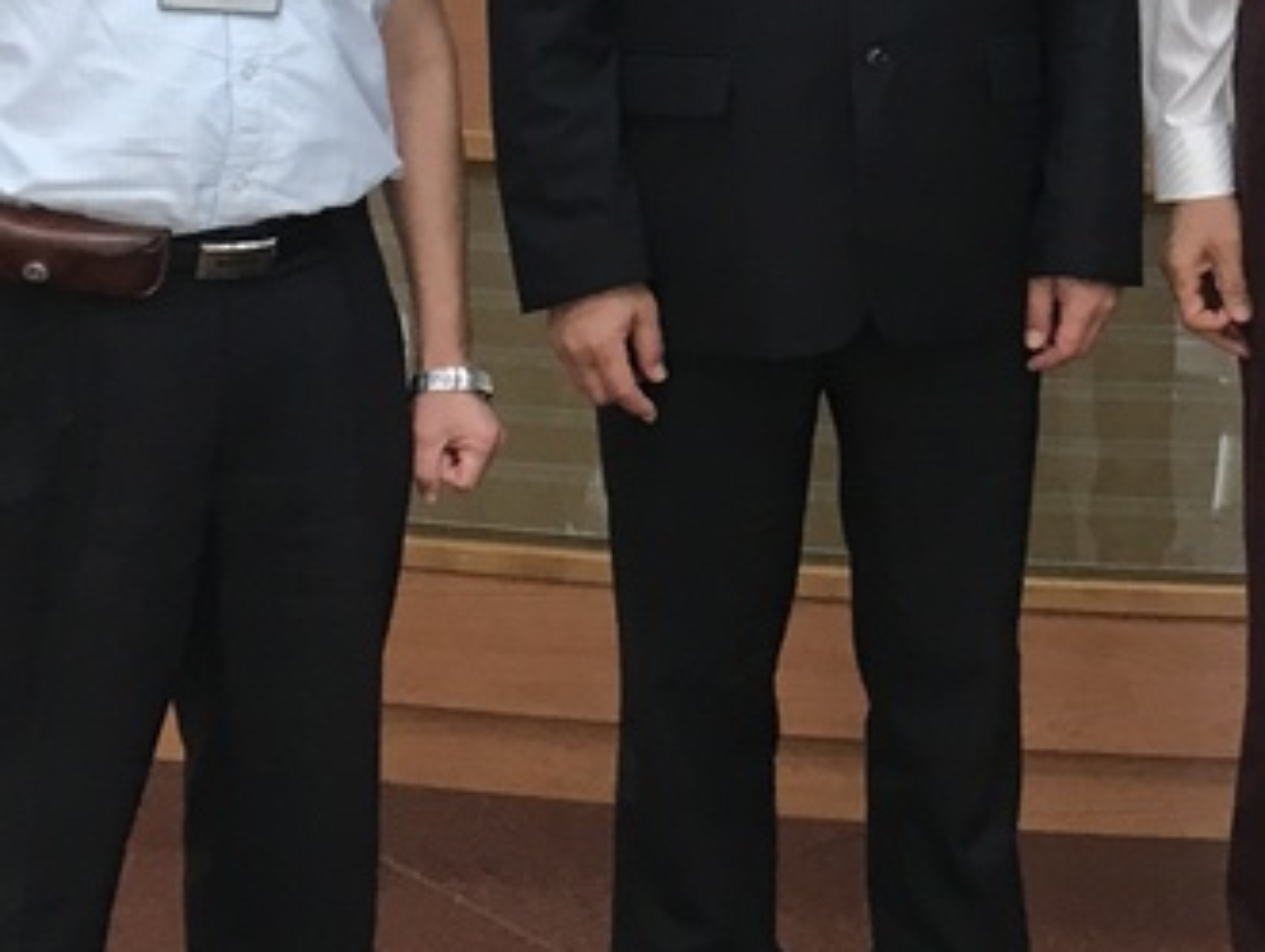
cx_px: 1372
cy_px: -134
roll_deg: -1.5
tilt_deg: -5.9
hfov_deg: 18.1
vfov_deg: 13.8
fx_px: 3841
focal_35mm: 105
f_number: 2.2
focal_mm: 4.15
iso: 64
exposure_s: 1/30
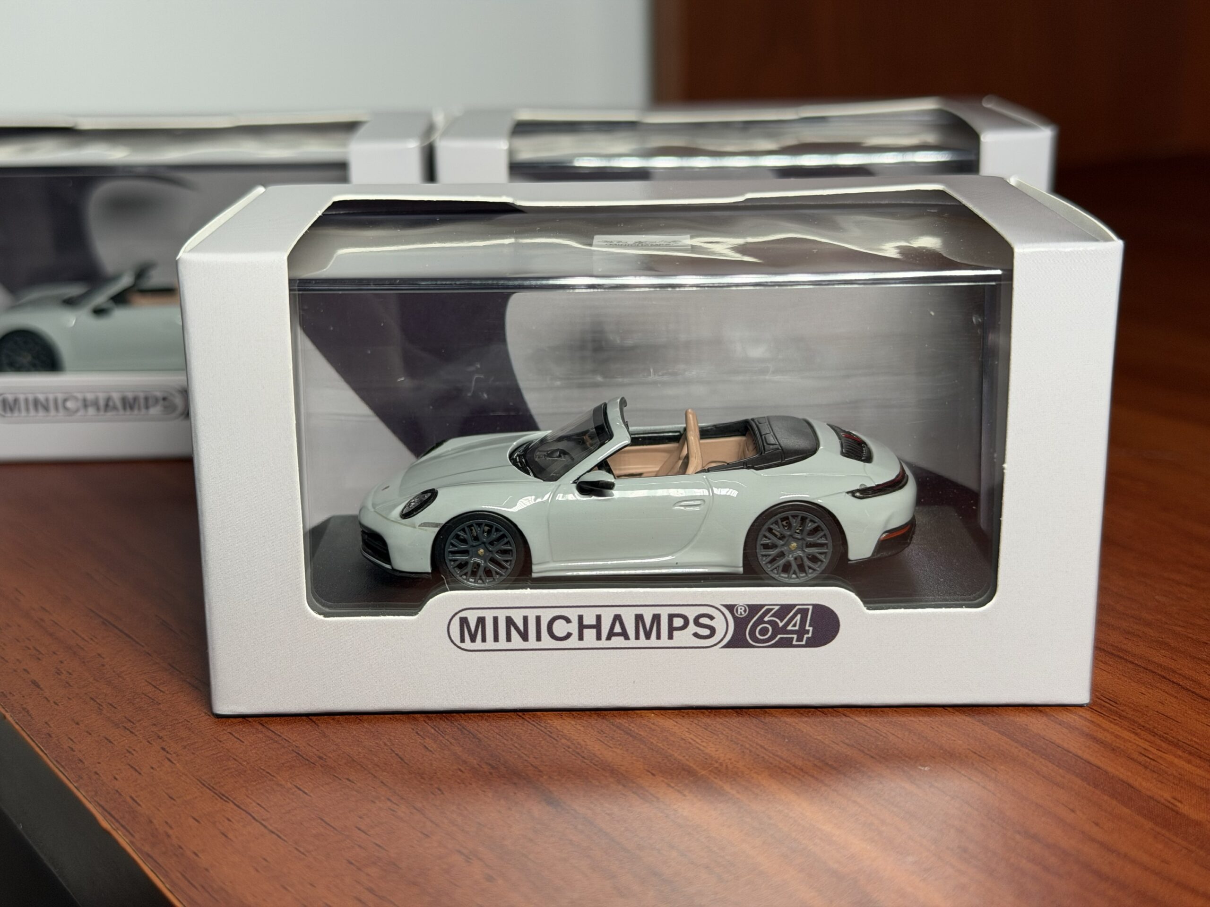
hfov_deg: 39.7
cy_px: 454
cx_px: 605
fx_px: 1678
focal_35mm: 48
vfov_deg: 30.3
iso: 64
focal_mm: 6.76
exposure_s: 1/118
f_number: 1.78
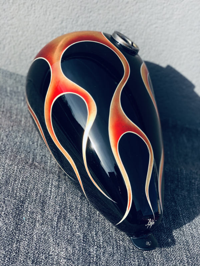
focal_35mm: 52
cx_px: 100
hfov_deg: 28.0
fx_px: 401
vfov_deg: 36.8
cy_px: 133
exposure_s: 1/284
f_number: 2.4
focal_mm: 6
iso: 16
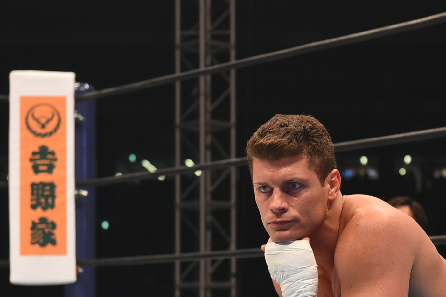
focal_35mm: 109
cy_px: 232
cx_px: 306
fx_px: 1350
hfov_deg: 18.7
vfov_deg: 12.5
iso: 3200
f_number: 5
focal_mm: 62
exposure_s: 1/640
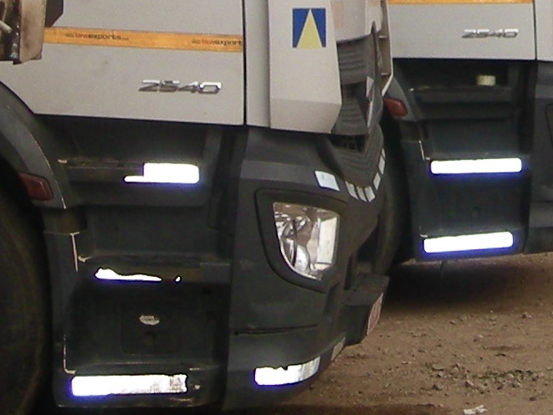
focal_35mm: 115
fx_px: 1837
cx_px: 875
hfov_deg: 15.5
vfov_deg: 12.3
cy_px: -209
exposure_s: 1/347
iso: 64
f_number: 2.8
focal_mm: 5.7
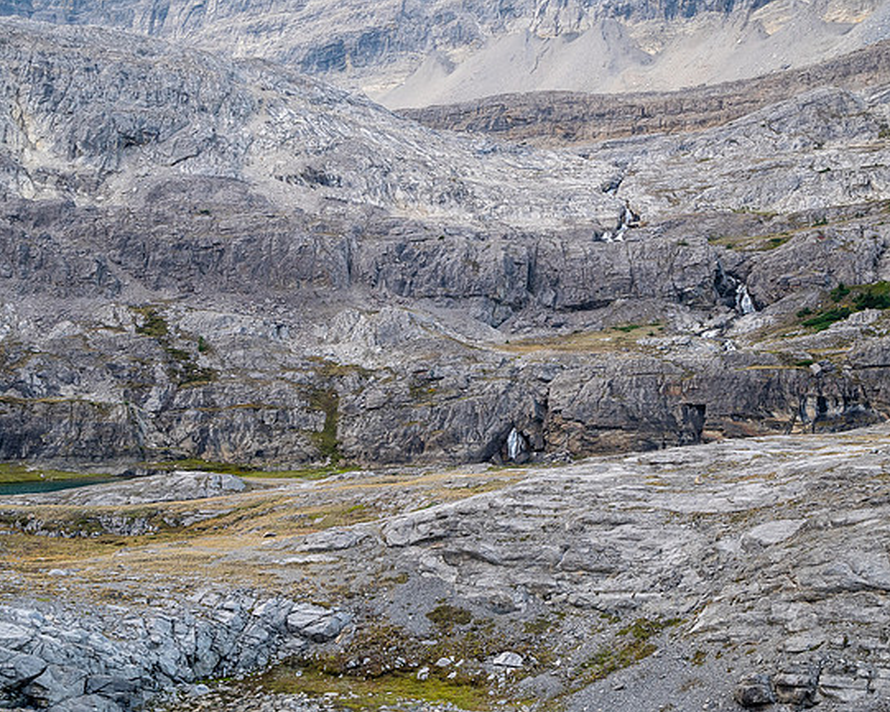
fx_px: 1765
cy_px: 356
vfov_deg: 22.8
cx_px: 447
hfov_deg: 28.3
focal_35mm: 67
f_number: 8
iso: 250
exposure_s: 1/80
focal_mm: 32
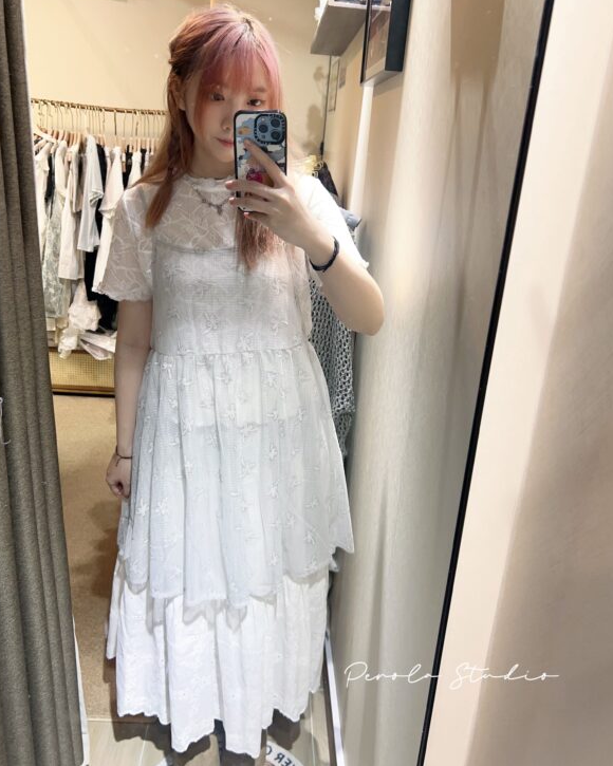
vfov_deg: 62.1
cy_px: 345
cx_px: 308
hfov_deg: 51.5
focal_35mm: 28
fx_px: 635
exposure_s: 1/50
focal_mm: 5.7
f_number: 1.5
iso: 125
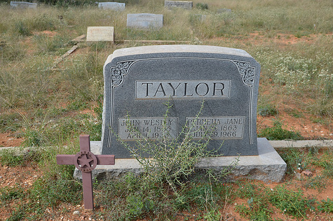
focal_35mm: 39
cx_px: 166
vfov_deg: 34.1
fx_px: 360
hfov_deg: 49.6
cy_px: 110
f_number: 6.3
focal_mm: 26
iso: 200
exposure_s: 1/160
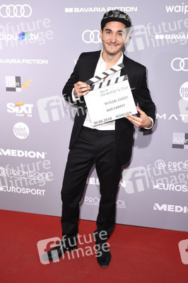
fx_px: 271
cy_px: 142
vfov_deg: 55.1
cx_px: 94
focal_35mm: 34
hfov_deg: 38.3
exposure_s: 1/125
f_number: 6.3
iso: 250
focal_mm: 23
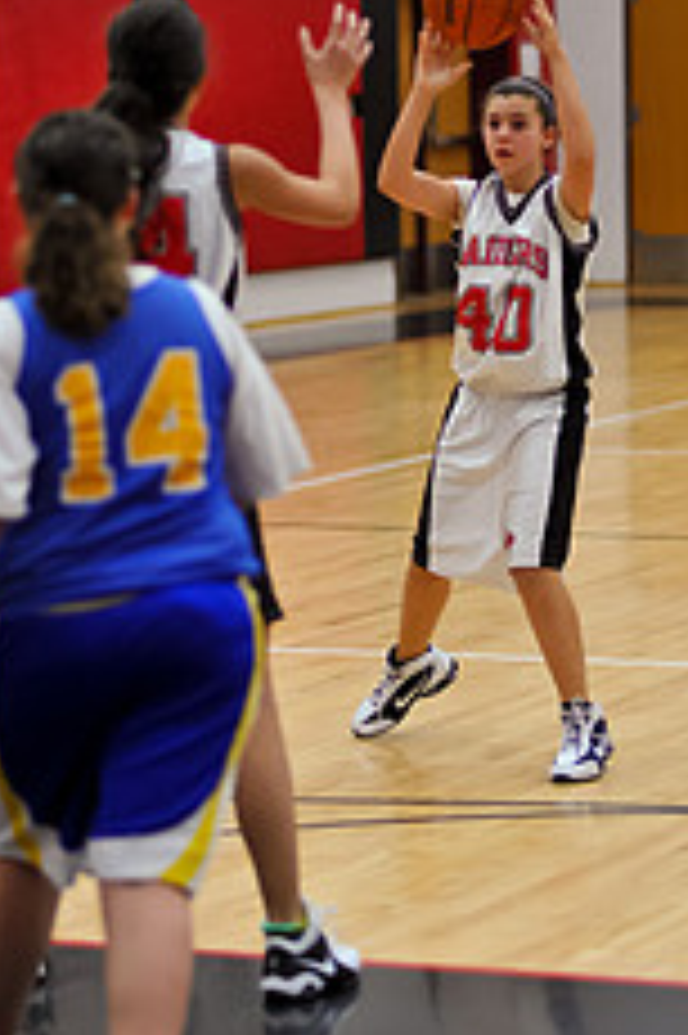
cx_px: 542
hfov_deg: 8.2
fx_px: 4765
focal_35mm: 166
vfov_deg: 12.4
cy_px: 378
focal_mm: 85
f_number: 2
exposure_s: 1/500
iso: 1000
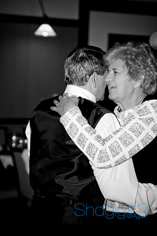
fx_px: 738
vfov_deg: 18.2
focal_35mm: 112
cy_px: 118
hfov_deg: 12.2
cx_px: 78
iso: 400
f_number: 3.2
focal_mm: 75
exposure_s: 1/200
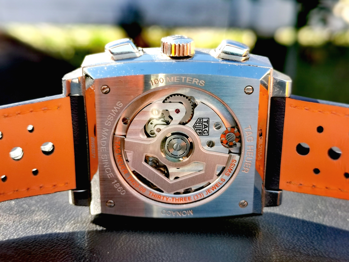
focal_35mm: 54
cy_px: 131
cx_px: 174
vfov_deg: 27.0
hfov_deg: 35.5
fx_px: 545
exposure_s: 1/600
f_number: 4
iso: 50
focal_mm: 5.58
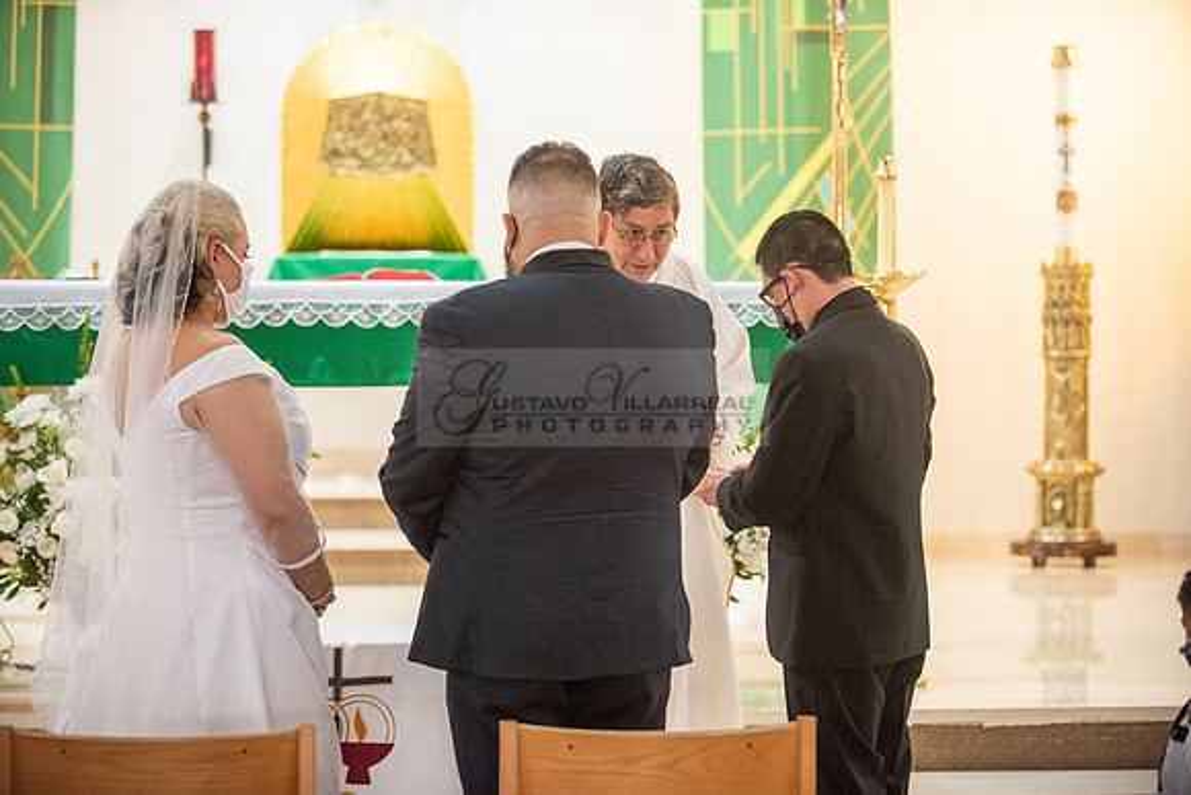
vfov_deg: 14.4
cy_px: 398
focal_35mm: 95
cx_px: 596
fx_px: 3144
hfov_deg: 21.5
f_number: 2.8
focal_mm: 95
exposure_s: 1/160
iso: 2000
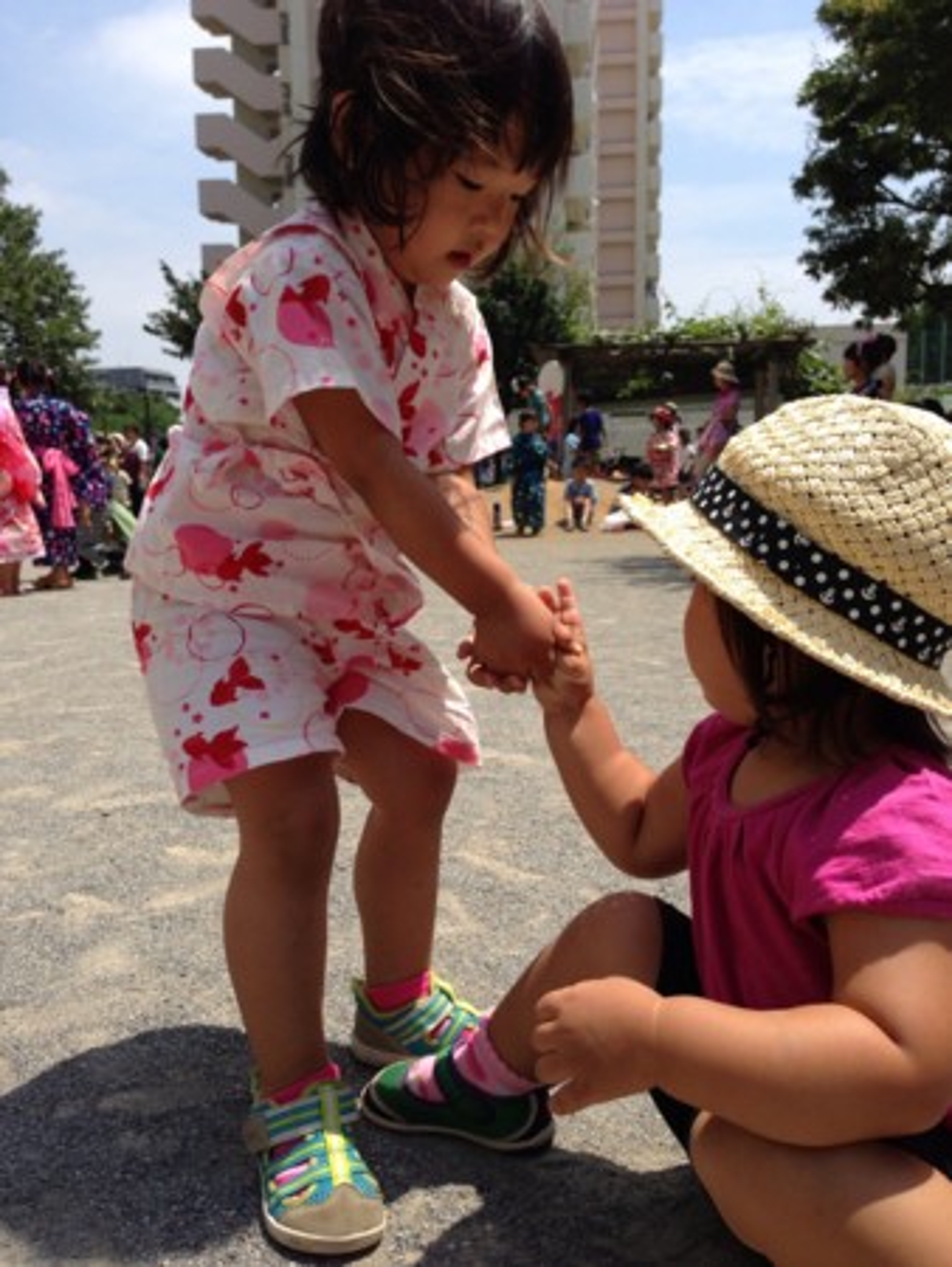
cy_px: 634
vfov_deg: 55.3
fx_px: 1209
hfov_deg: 43.0
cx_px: 476
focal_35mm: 33
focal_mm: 4.13
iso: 50
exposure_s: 1/1695
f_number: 2.4
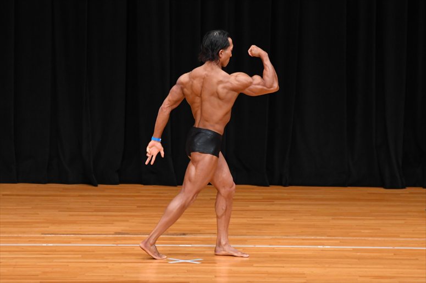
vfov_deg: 5.1
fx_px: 3193
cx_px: 213
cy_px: 142
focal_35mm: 270
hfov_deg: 7.6
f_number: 5.6
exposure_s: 1/400
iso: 3200
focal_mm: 180
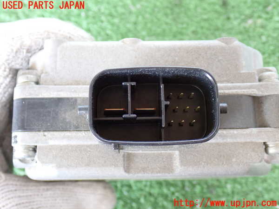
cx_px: 140
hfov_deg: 40.4
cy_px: 104
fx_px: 379
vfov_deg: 30.9
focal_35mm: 47
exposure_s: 1/25
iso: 800
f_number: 3.1
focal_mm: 8.4
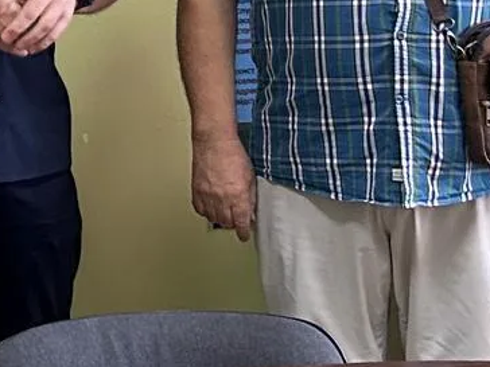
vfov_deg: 13.6
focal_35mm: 107
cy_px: -11
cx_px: -22
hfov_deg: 17.8
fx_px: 1515
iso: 320
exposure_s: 1/60
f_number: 1.5
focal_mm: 5.7
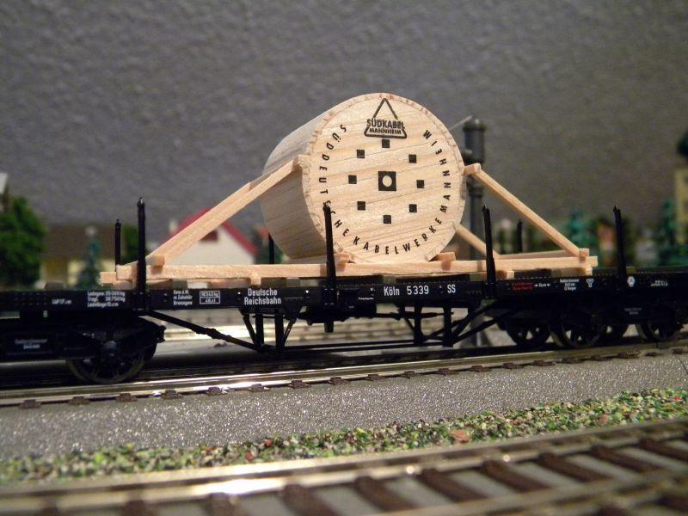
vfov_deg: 39.7
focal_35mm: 36
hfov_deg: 51.4
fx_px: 716
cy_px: 258
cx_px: 344
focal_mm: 6.4
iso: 742
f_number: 3.7
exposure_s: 1/9
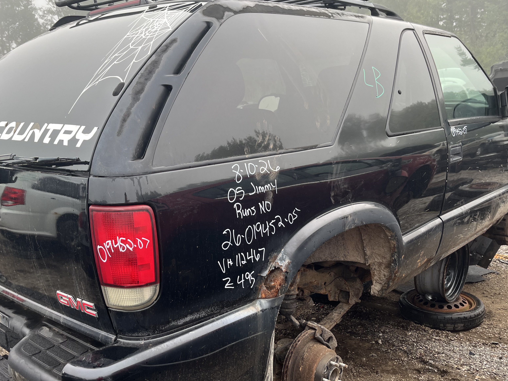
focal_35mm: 34
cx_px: 239
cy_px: 220
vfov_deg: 41.7
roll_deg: +3.4
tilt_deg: -12.4
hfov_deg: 53.9
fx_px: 499
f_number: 1.6
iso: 40
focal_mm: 5.1
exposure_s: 1/280
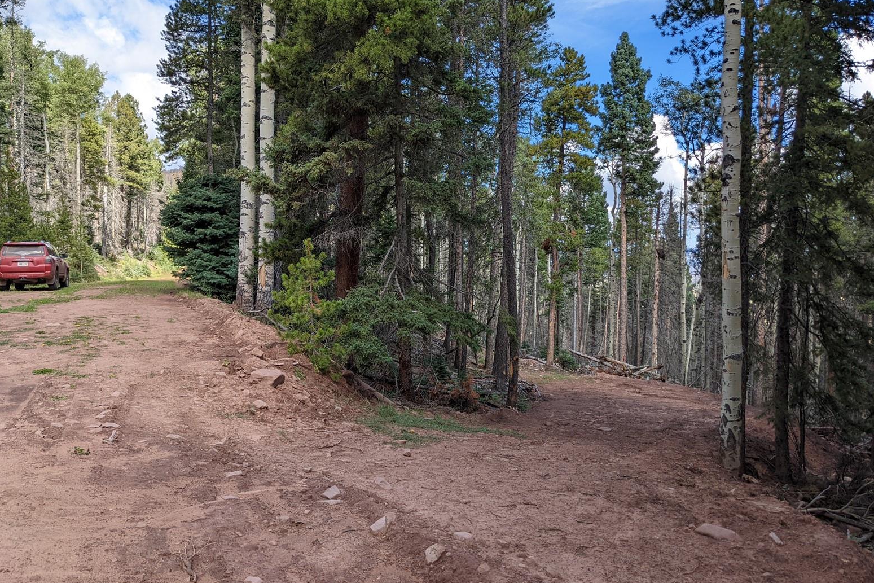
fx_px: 704
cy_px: 287
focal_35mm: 29
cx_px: 441
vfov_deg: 45.0
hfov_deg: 63.7
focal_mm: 4.38
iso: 43
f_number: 1.73
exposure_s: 1/1170
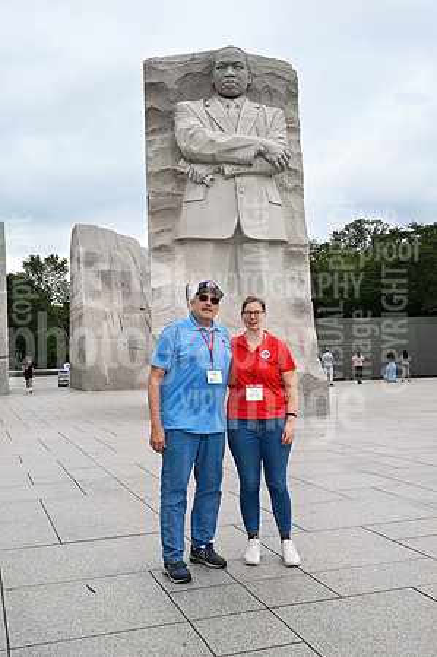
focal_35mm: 36
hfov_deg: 36.8
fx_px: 657
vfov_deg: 53.2
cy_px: 328
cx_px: 218
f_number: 6.3
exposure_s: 1/160
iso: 64
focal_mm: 24
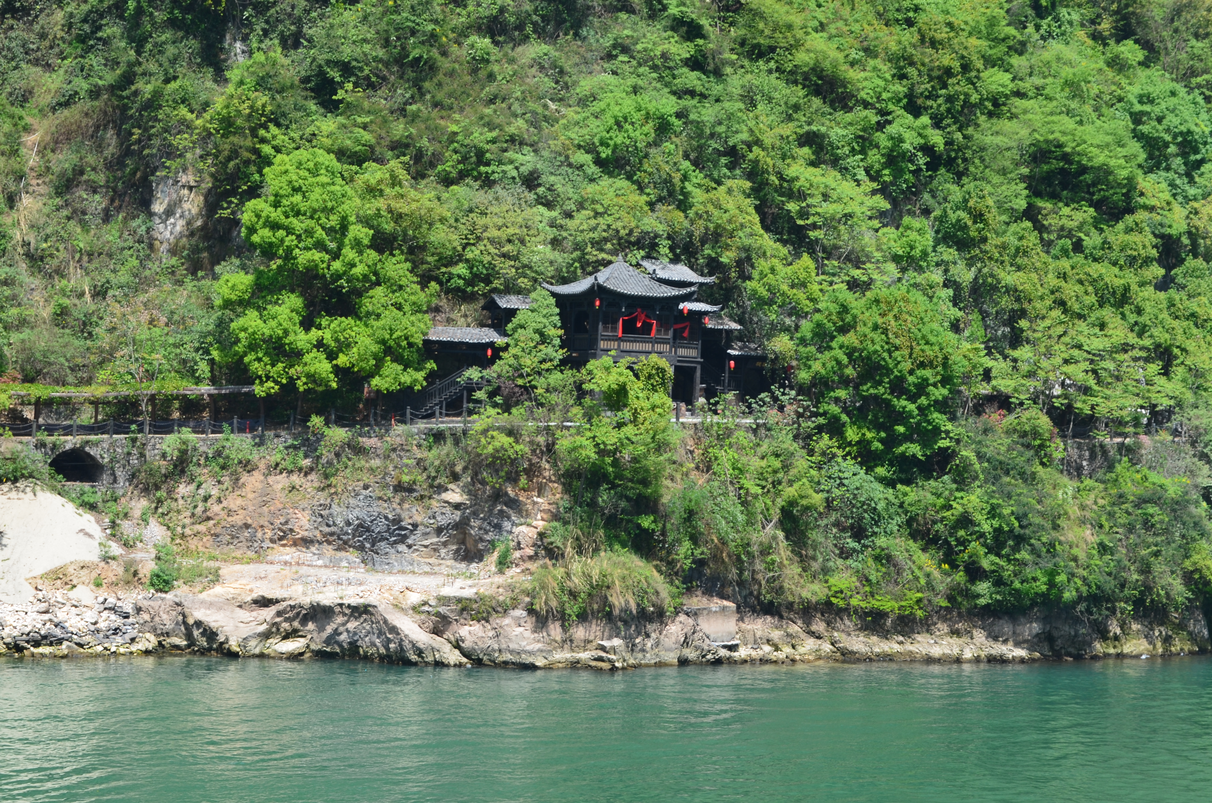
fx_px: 2772
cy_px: 402
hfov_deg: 24.7
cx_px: 606
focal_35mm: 82
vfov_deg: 16.5
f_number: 11
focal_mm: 55
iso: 180
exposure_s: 1/125
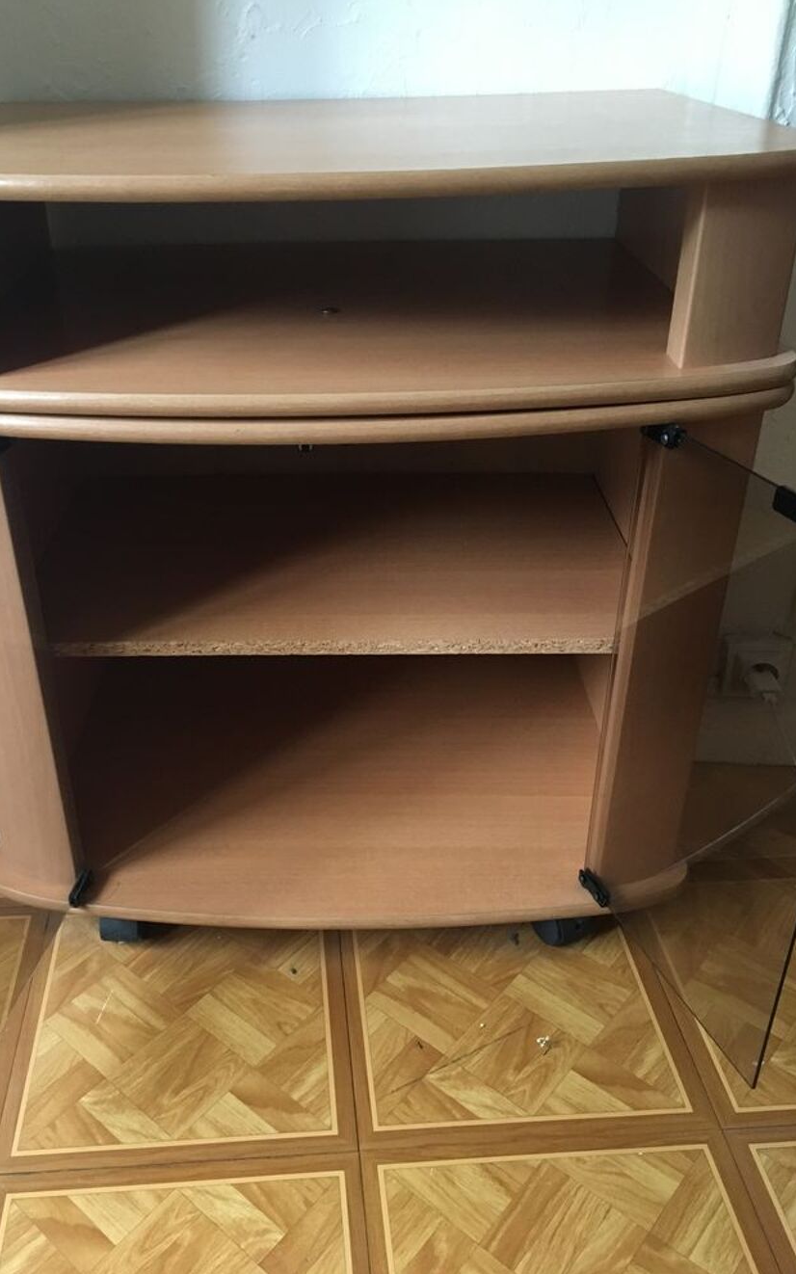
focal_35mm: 31
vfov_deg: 61.2
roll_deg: +0.7
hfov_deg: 40.4
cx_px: 326
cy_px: 638
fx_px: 1076
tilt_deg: -30.8
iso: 200
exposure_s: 1/17
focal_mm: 4.15
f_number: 2.2
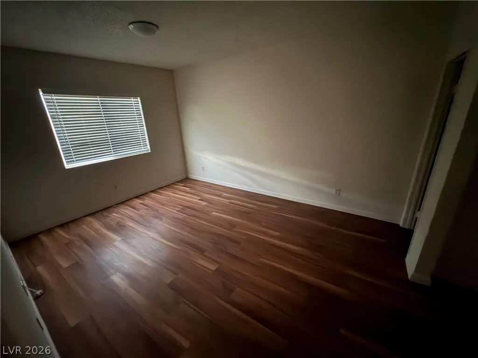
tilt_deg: -19.7
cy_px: 179
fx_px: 193
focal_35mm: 14
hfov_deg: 102.1
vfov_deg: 85.7
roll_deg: +1.8
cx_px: 239
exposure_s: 1/4
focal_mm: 2.22
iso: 2500
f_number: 2.2
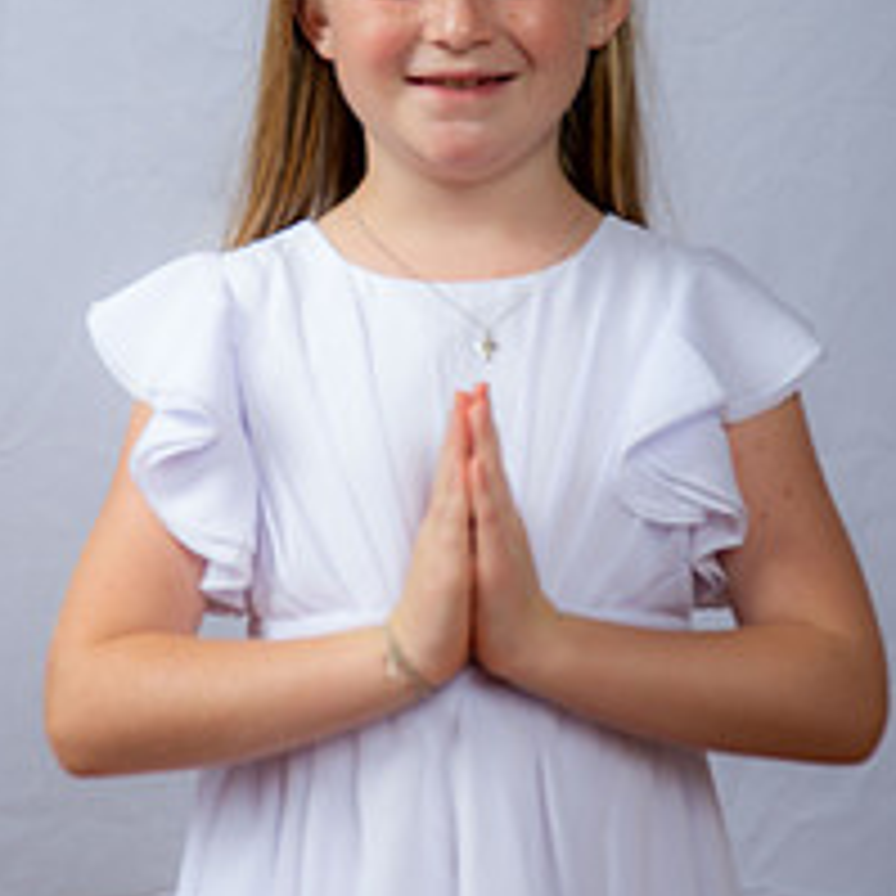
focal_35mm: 150
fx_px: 4393
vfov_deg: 11.6
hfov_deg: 11.6
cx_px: 516
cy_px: 414
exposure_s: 1/200
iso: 250
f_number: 6.3
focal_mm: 78
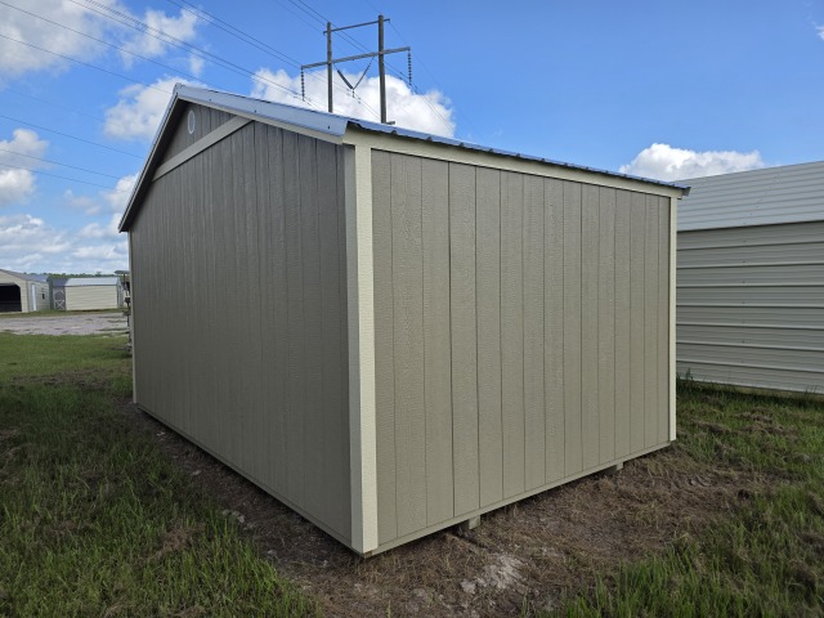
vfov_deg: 58.9
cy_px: 309
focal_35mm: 23
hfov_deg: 73.9
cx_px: 412
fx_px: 547
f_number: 1.7
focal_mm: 6.3
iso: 80
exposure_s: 1/3788
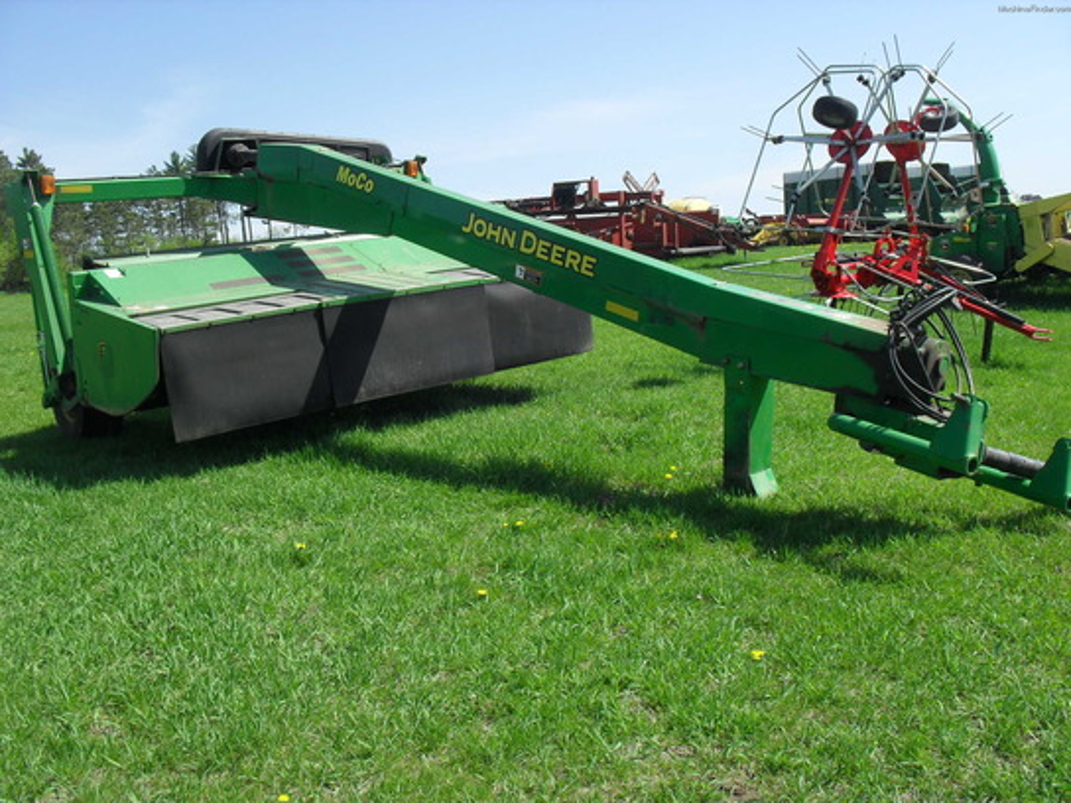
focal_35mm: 35
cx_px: 536
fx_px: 1083
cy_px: 402
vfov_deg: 40.7
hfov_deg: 52.6
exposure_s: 1/125
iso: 100
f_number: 8.4
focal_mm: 6.3
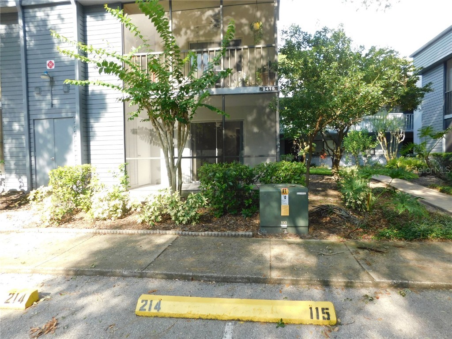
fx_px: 300
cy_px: 170
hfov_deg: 73.9
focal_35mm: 23
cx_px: 226
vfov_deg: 58.9
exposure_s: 1/200
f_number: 3
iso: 125
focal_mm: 4
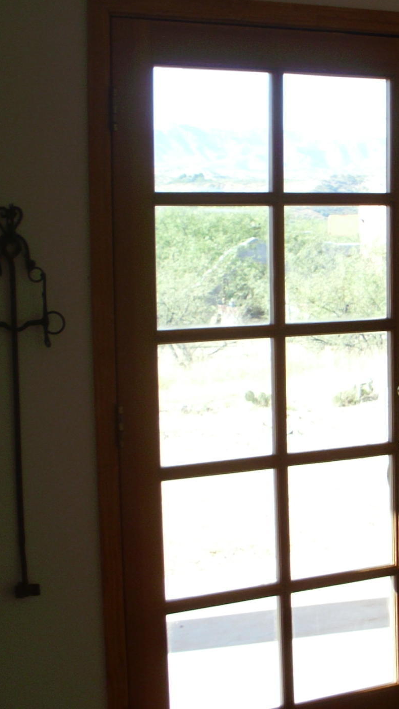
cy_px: 366
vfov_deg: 23.9
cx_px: 663
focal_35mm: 89
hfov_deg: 12.6
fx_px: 1674
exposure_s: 1/107
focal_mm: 6.3
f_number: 2.9
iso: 50
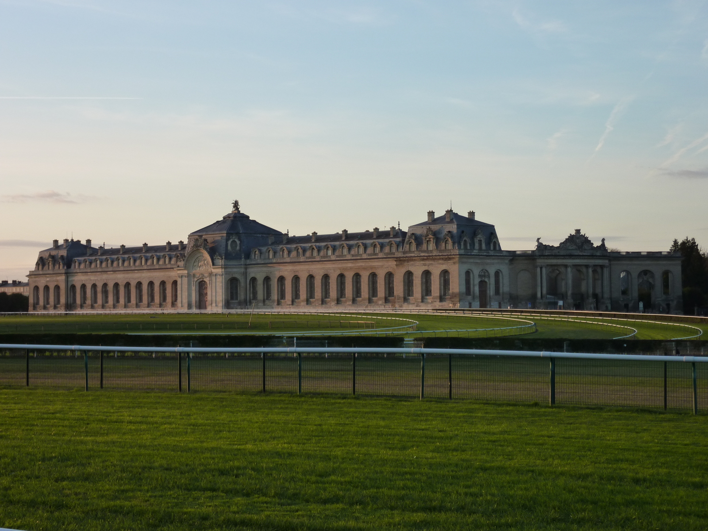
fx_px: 1370
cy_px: 266
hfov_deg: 29.0
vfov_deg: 21.9
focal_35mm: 67
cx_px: 354
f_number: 4.1
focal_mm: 11
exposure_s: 1/160
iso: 125
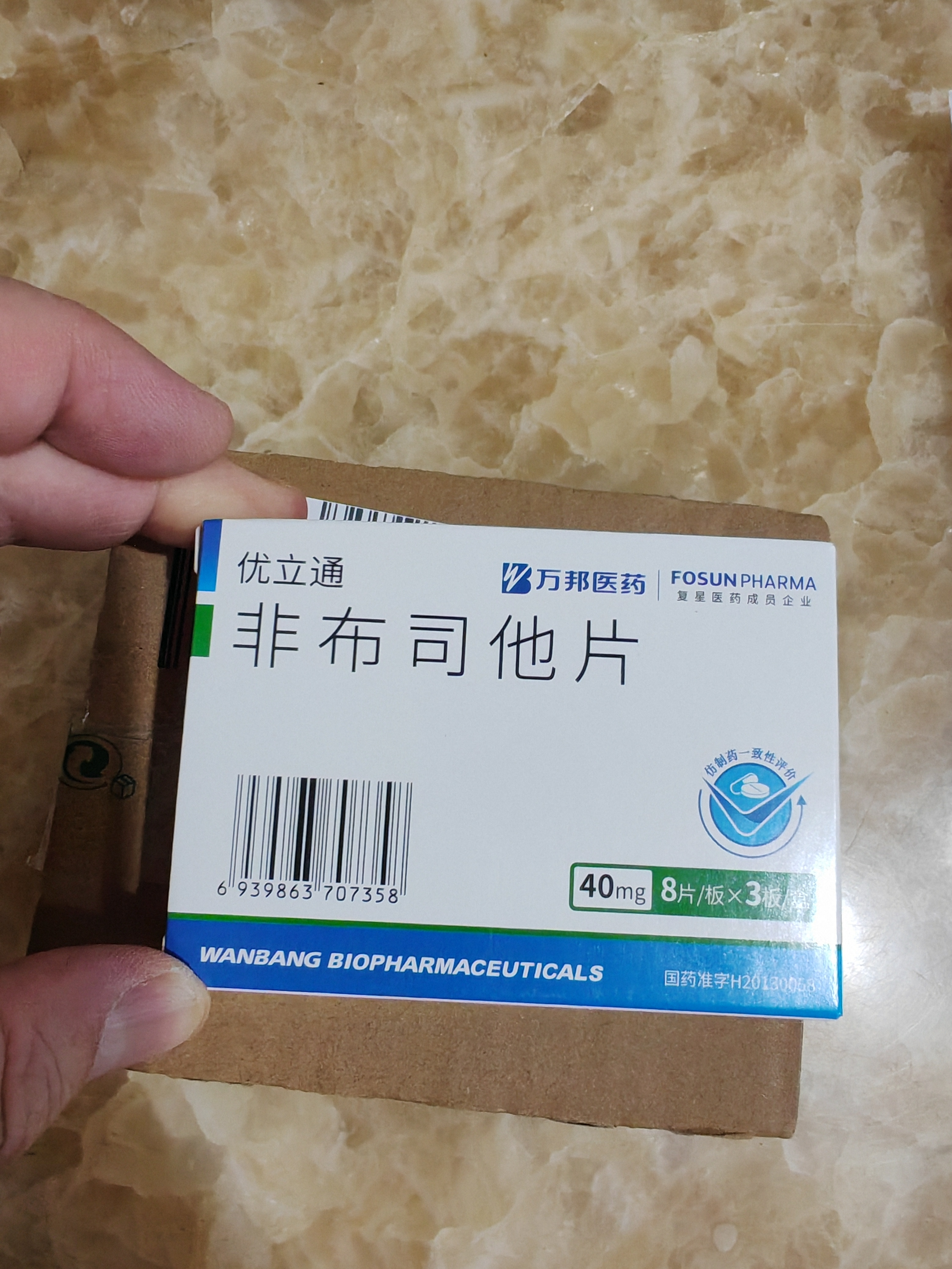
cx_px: 476
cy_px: 634
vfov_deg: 65.3
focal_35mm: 27
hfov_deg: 51.4
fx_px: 990
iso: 500
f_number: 2.2
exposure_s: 1/50
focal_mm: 1.96
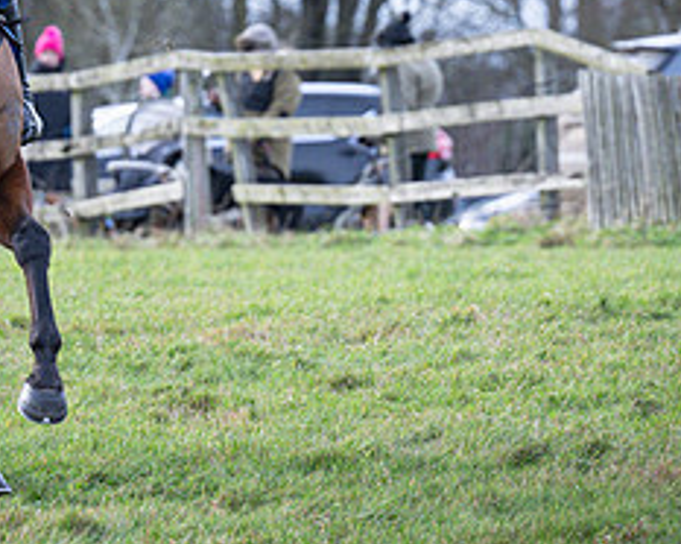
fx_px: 11761
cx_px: 230
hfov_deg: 3.3
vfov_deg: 2.6
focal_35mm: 584
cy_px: -188
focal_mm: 155
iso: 800
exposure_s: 1/800
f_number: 4
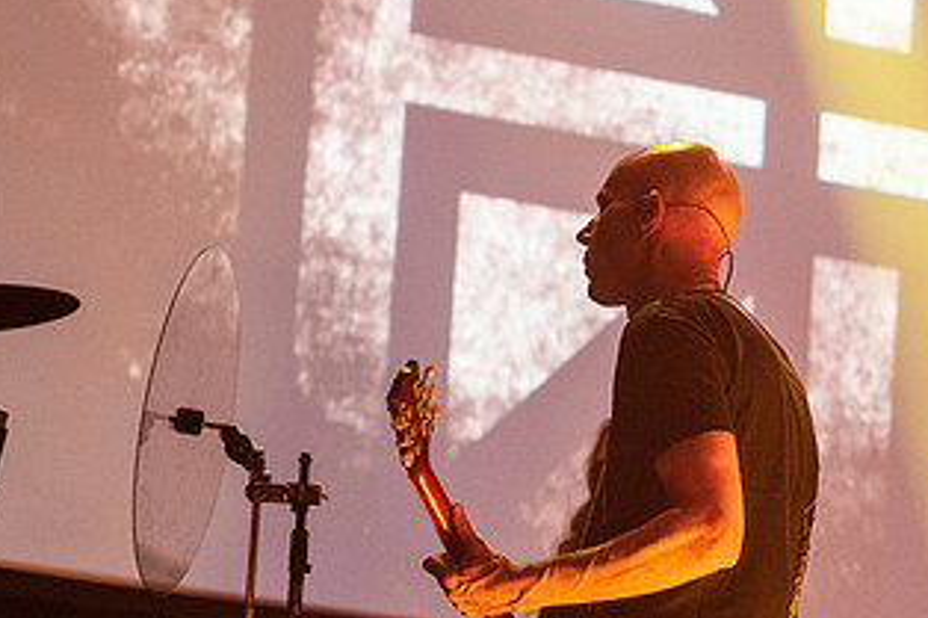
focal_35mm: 182
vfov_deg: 7.5
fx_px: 4689
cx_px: 254
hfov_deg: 11.3
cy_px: 464
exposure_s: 1/100
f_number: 3.2
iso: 3200
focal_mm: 86
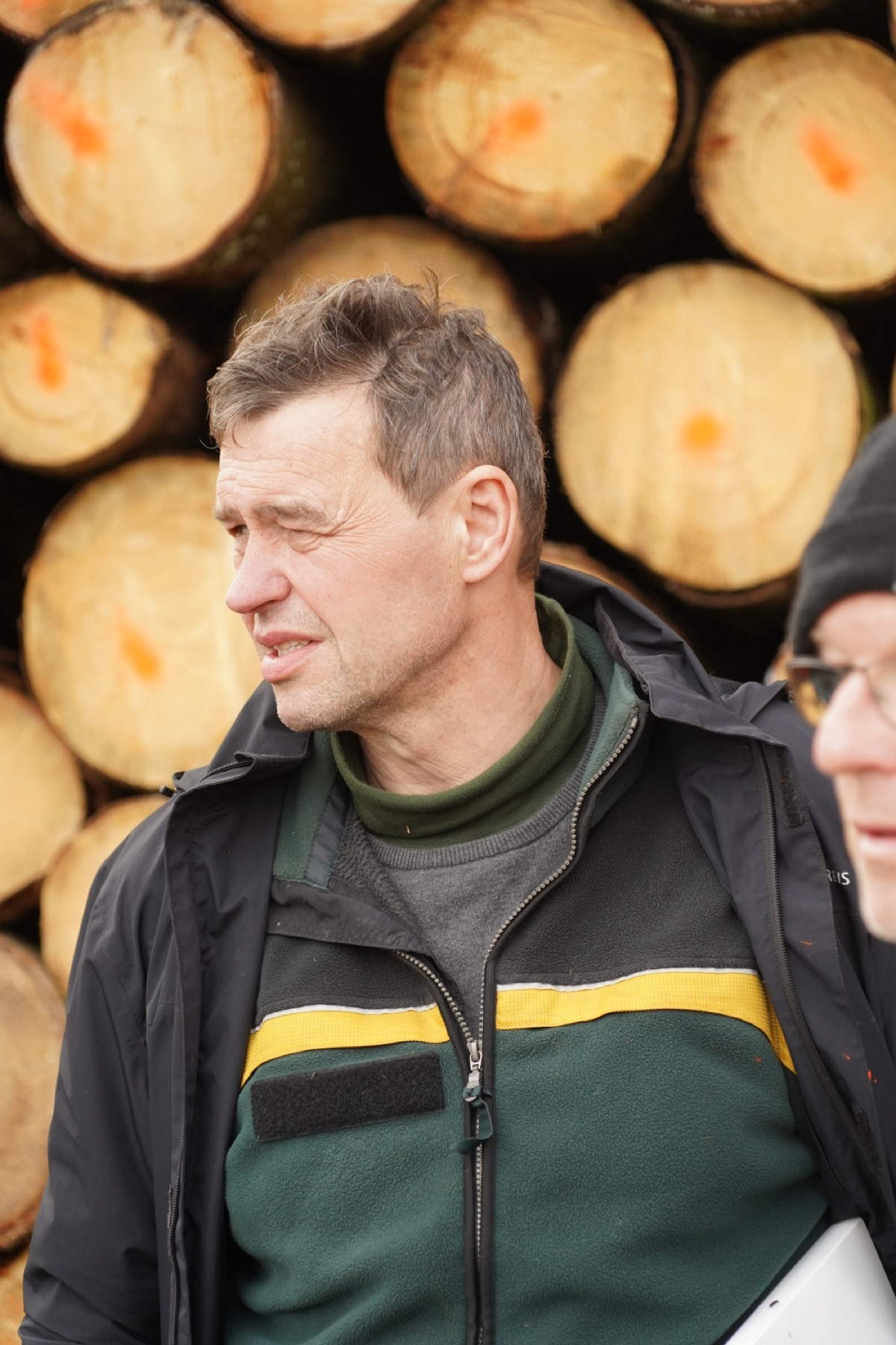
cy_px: 672
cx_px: 448
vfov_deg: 11.5
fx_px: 6645
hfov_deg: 7.7
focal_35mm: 178
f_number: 6.3
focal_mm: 178
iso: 500
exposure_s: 1/200
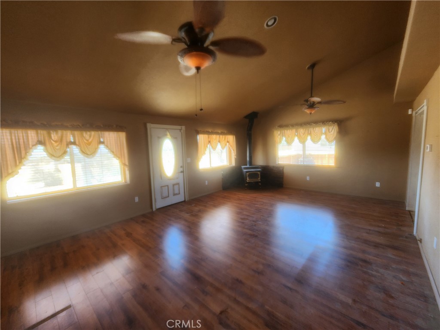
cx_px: 220
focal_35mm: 13
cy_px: 165
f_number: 2.2
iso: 125
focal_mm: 2.2
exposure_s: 1/60
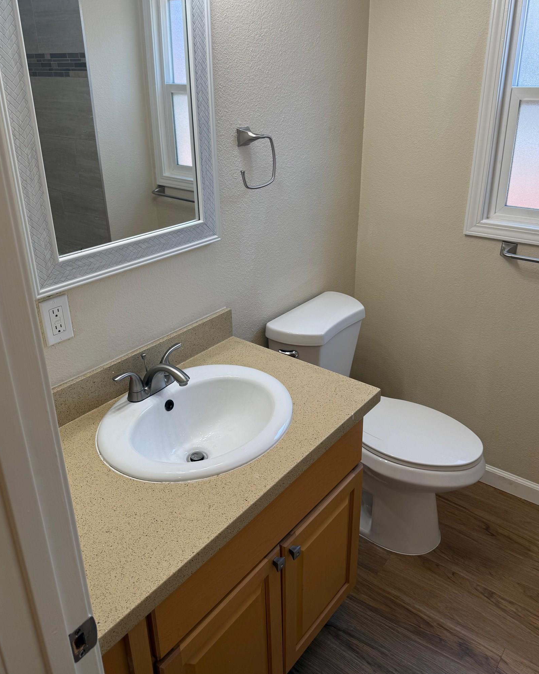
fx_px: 538
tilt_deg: -22.6
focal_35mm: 27
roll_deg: +0.4
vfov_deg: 63.9
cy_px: 296
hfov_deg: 53.2
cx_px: 272
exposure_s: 1/120
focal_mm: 6.76
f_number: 1.78
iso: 50
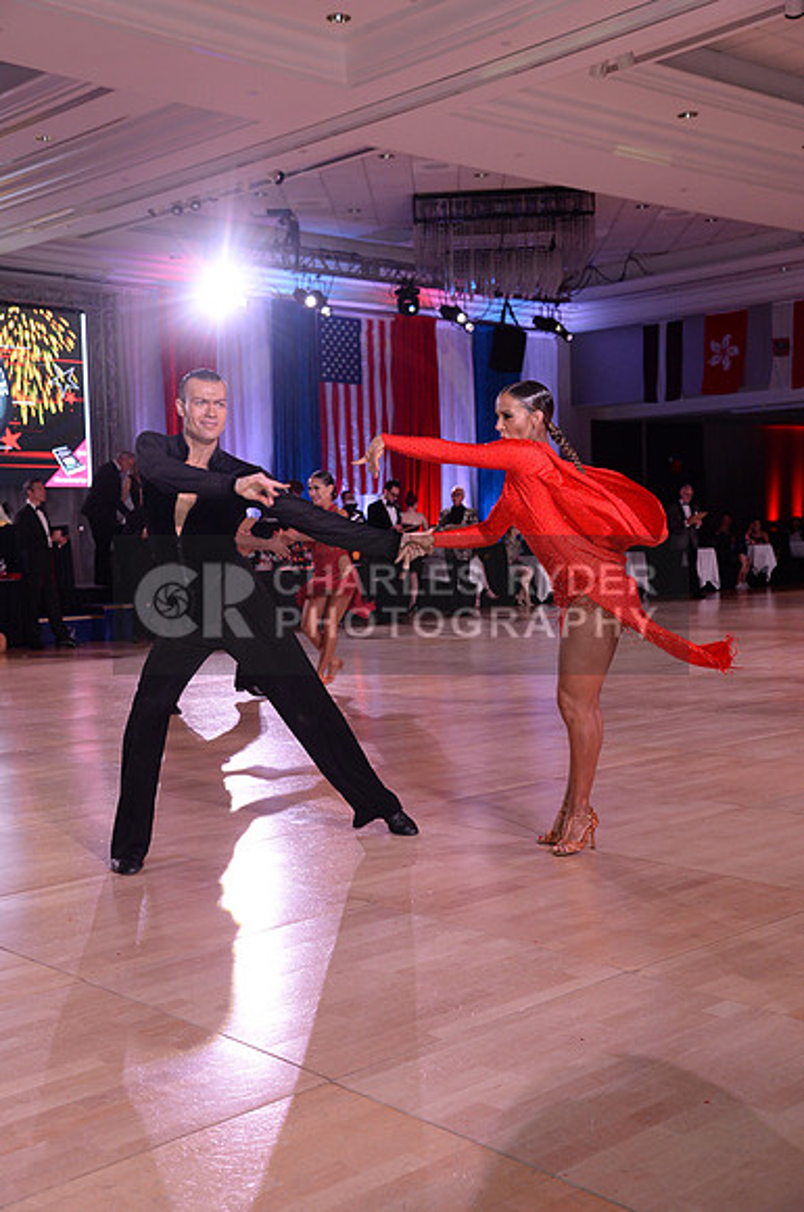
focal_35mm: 46
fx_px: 1546
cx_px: 402
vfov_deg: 42.8
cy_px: 606
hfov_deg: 29.2
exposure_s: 1/250
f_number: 5.6
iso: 2000
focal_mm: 46
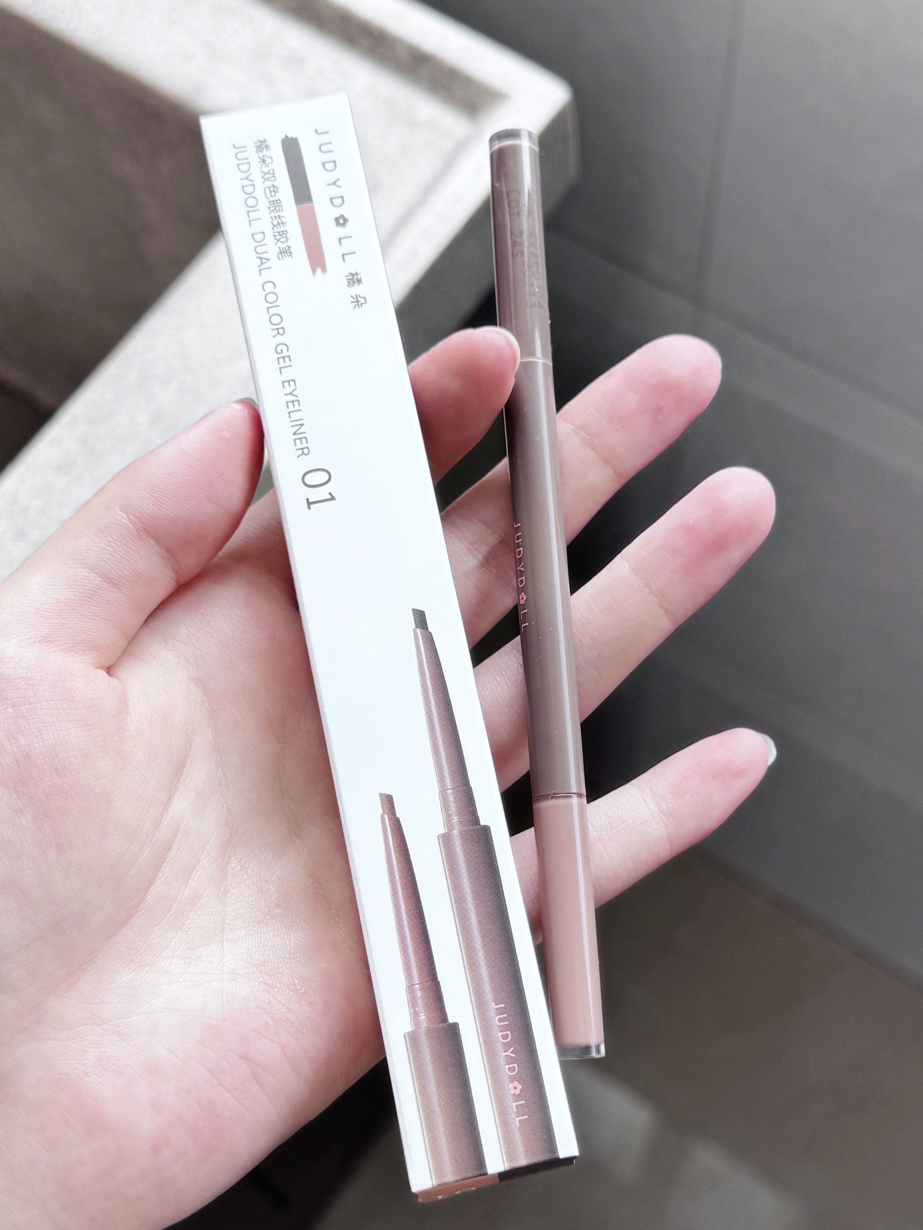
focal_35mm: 24
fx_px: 853
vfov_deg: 71.6
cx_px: 462
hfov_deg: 56.8
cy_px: 615
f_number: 1.78
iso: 64
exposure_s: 1/223
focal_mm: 6.76
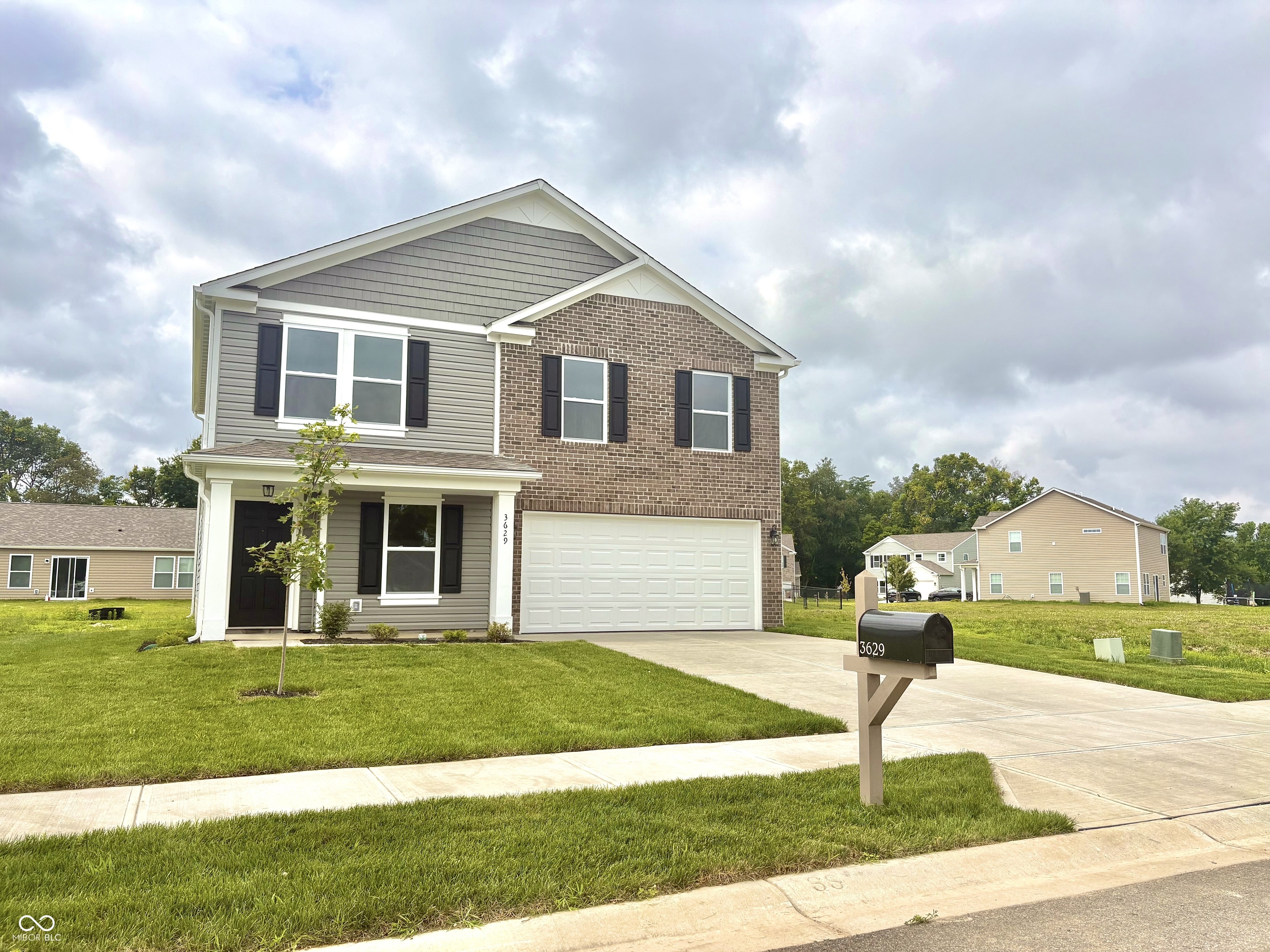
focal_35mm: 26
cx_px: 635
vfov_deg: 53.1
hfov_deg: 67.3
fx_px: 954
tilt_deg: +7.0
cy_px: 476
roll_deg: -0.8
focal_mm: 5.96
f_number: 1.6
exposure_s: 1/4950
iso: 50
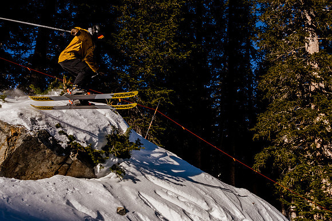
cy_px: 113
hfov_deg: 53.7
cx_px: 183
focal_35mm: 35
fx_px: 327
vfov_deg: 37.4
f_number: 8
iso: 160
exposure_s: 1/1250
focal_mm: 20
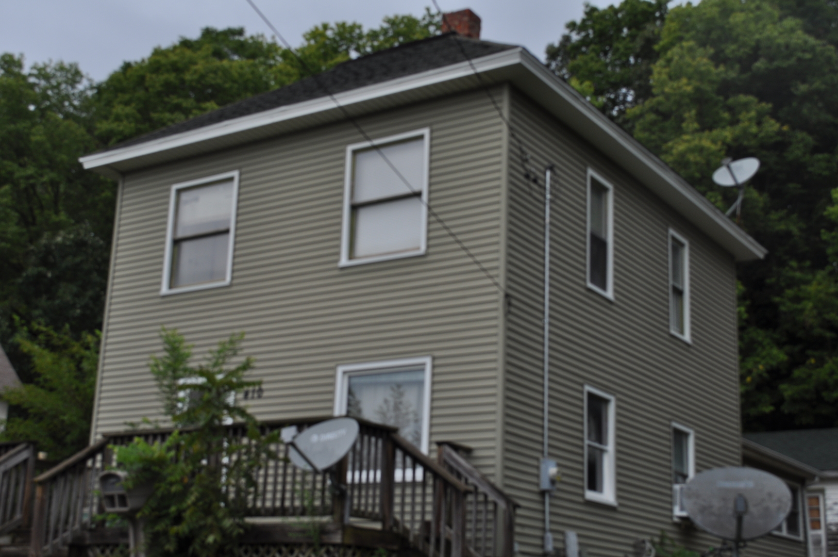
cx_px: 419
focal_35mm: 51
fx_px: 1186
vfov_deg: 26.4
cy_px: 278
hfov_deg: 38.9
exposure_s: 1/400
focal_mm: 34
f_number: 10
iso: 200
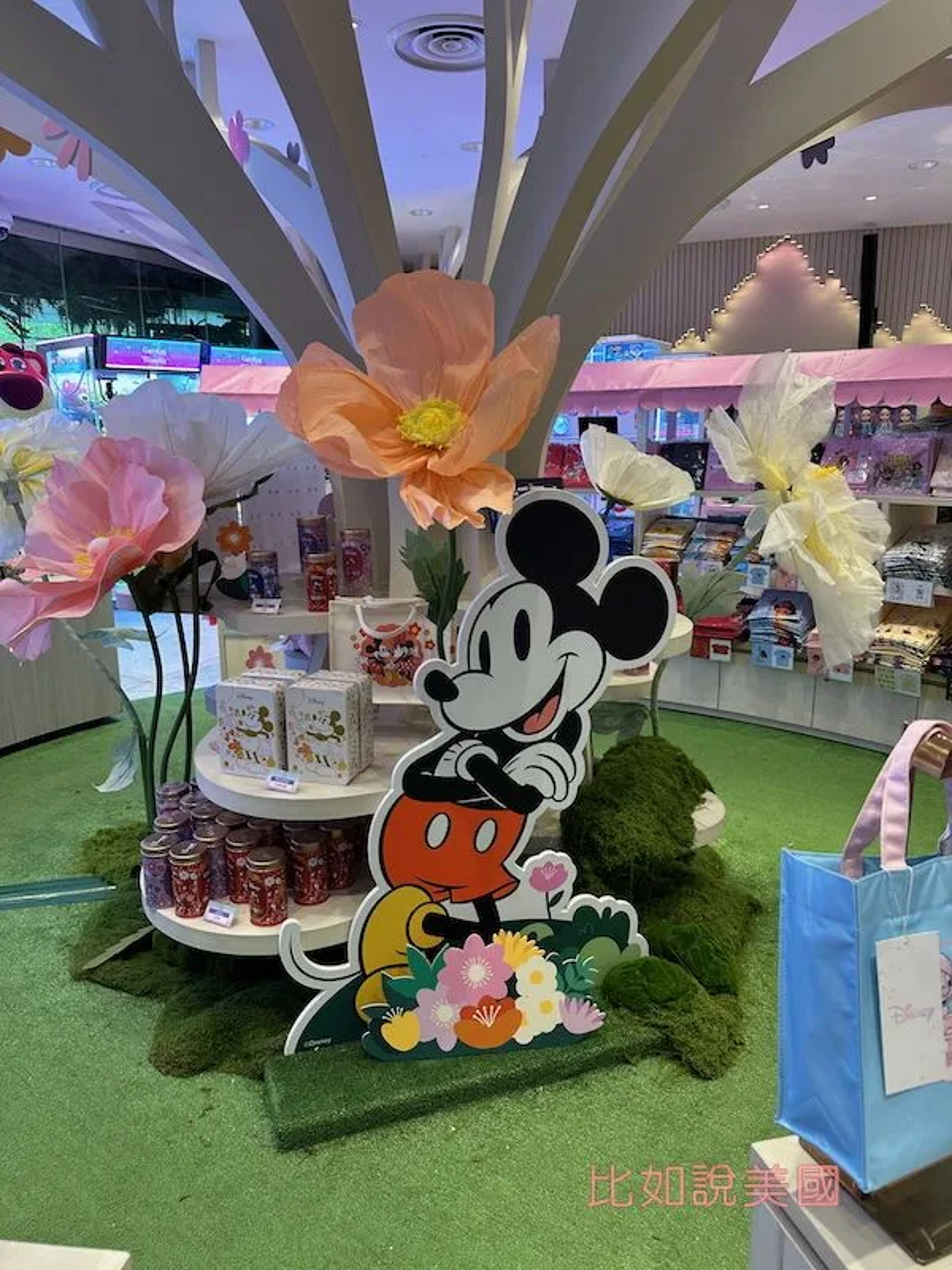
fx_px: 880
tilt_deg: -11.6
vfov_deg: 71.6
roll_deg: -0.2
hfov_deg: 56.8
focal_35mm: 24
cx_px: 476
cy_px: 635
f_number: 1.78
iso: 100
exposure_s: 1/100
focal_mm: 6.86
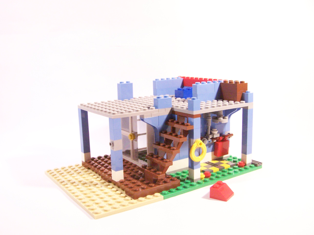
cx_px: 157
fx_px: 345
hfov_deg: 49.0
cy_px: 118
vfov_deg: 37.7
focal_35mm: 38
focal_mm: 6.3
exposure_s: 1/30
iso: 400
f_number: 3.6
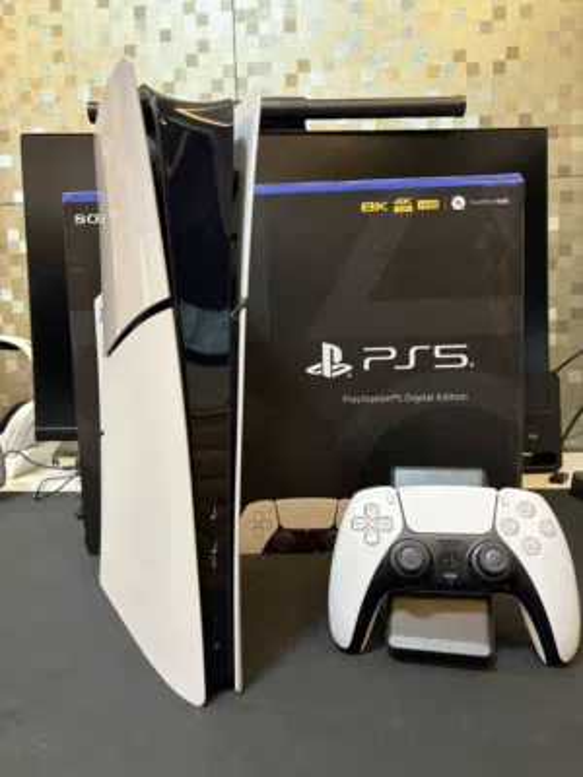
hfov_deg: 53.1
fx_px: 584
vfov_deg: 67.3
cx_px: 292
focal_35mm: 26
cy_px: 388
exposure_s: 1/33
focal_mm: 5.96
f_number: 1.6
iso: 500
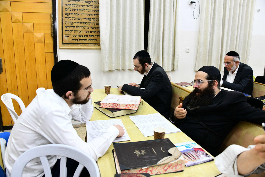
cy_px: 88
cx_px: 132
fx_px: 206
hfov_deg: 65.5
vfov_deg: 46.4
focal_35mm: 28
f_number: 5.6
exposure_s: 1/160
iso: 1600
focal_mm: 28
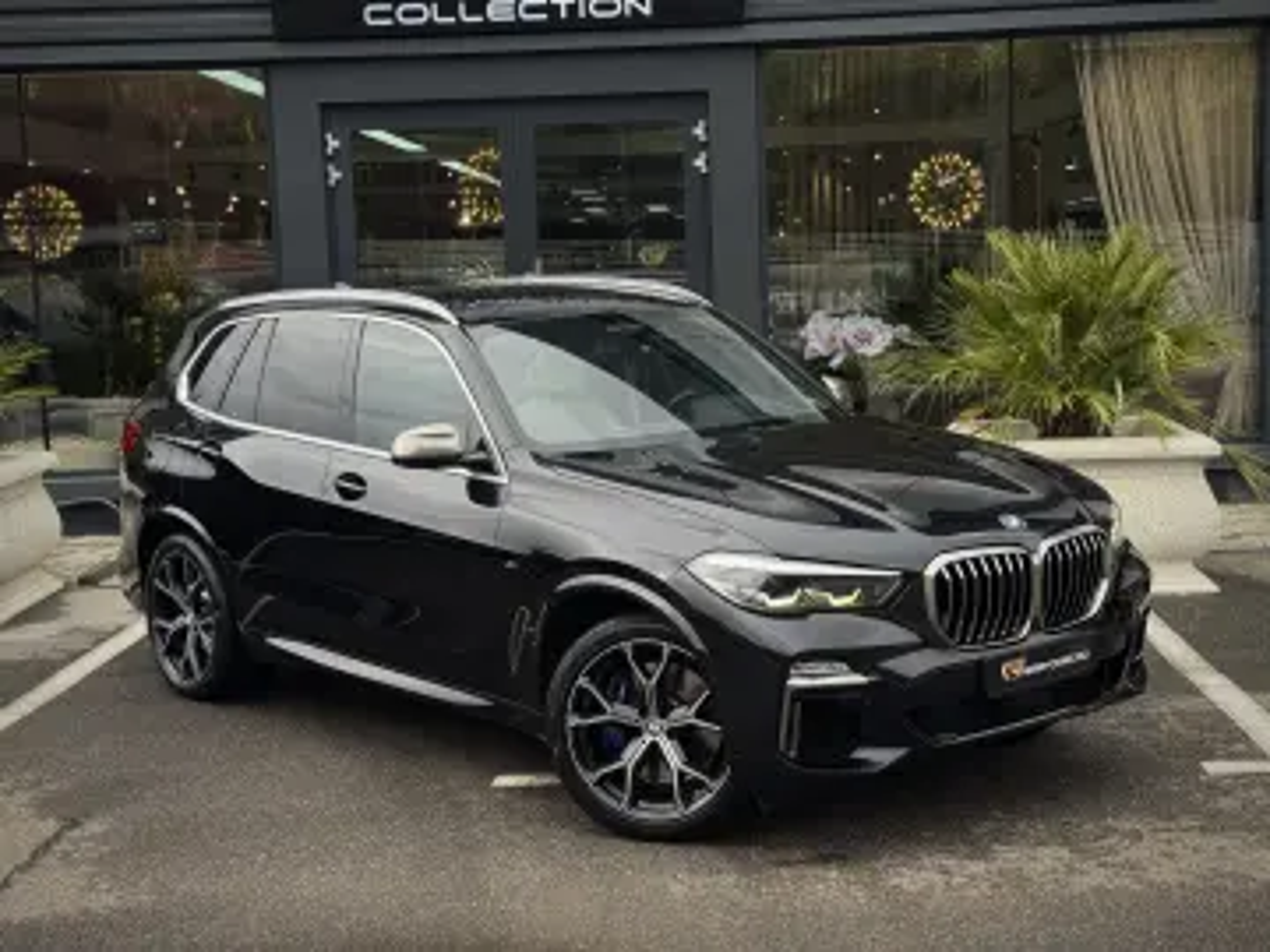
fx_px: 1761
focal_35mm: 48
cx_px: 635
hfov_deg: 39.7
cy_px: 476
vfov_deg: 30.3
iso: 64
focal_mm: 6.76
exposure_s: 1/433
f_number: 1.78
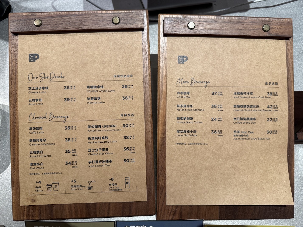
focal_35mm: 24
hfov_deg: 71.6
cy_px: 114
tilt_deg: -70.9
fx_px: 210
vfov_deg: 56.8
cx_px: 152
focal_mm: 6.76
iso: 125
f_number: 1.78
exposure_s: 1/100
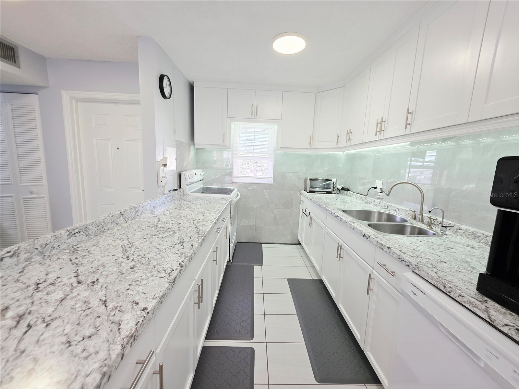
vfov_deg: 89.9
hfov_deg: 106.2
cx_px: 260
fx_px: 195
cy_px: 194
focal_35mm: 13
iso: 125
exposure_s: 1/120
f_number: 1.9
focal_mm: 2.2
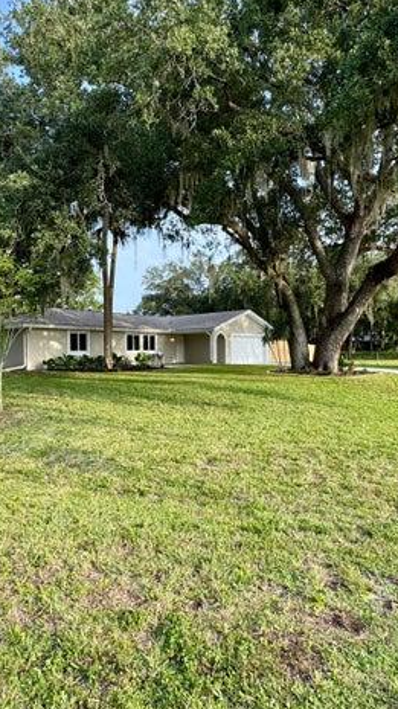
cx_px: 166
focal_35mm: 21
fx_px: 395
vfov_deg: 83.9
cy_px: 352
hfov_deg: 53.3
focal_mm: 2.22
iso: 40
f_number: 2.2
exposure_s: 1/325
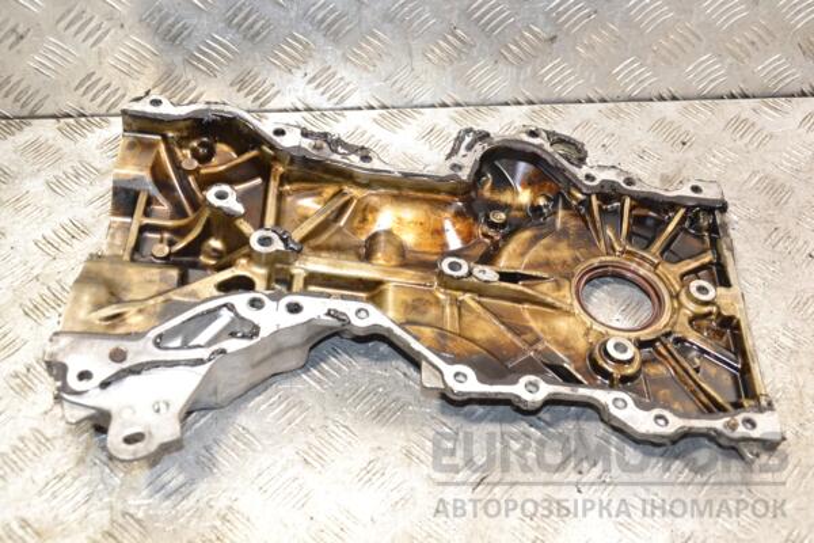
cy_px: 272
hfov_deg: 46.4
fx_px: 950
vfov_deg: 31.9
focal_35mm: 42
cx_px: 407
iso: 800
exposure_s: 1/80
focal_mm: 28
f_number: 5
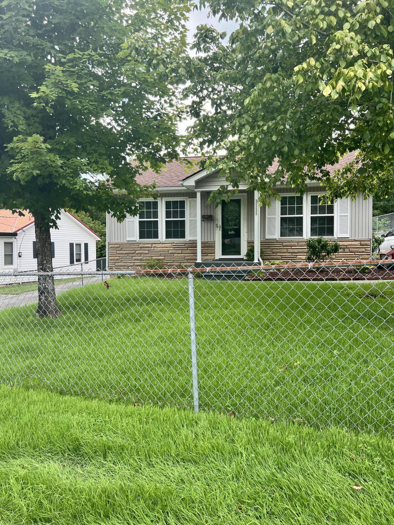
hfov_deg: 53.1
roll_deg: +0.9
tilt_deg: -2.1
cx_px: 197
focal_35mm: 26
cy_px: 262
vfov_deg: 67.3
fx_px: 395
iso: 50
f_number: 1.5
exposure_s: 1/957
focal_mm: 5.7
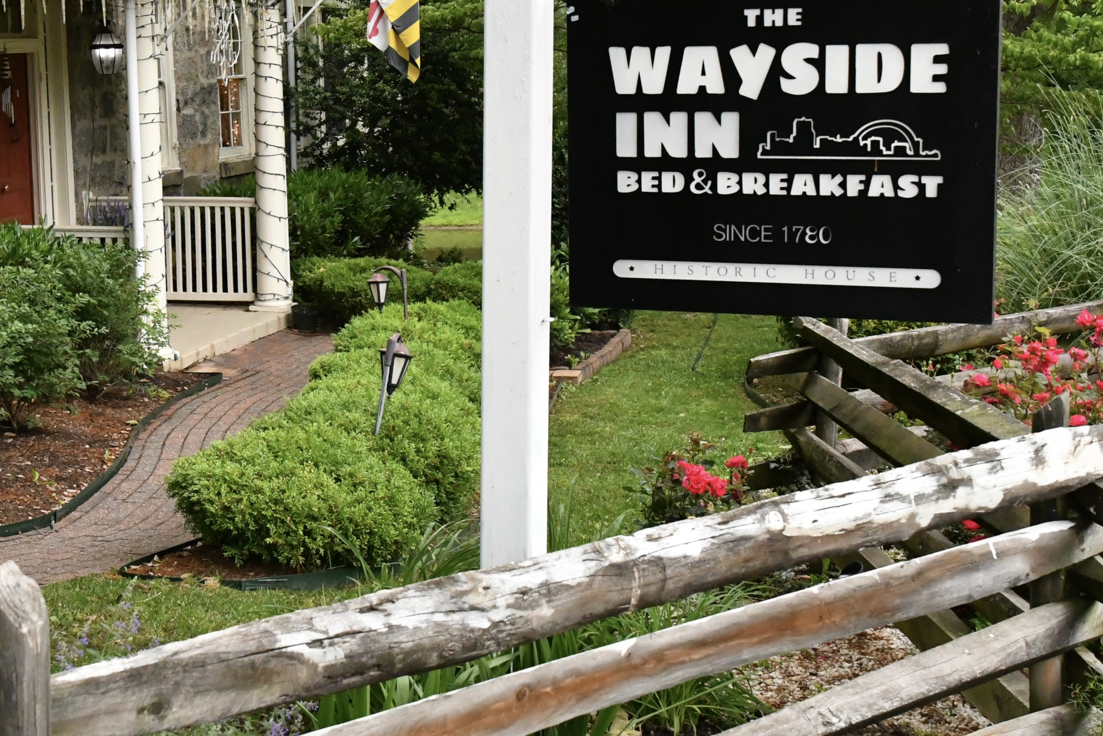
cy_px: 276
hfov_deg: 36.2
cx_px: 397
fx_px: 1677
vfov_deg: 24.7
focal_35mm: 55
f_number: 5.6
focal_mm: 25
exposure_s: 1/1000
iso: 5000
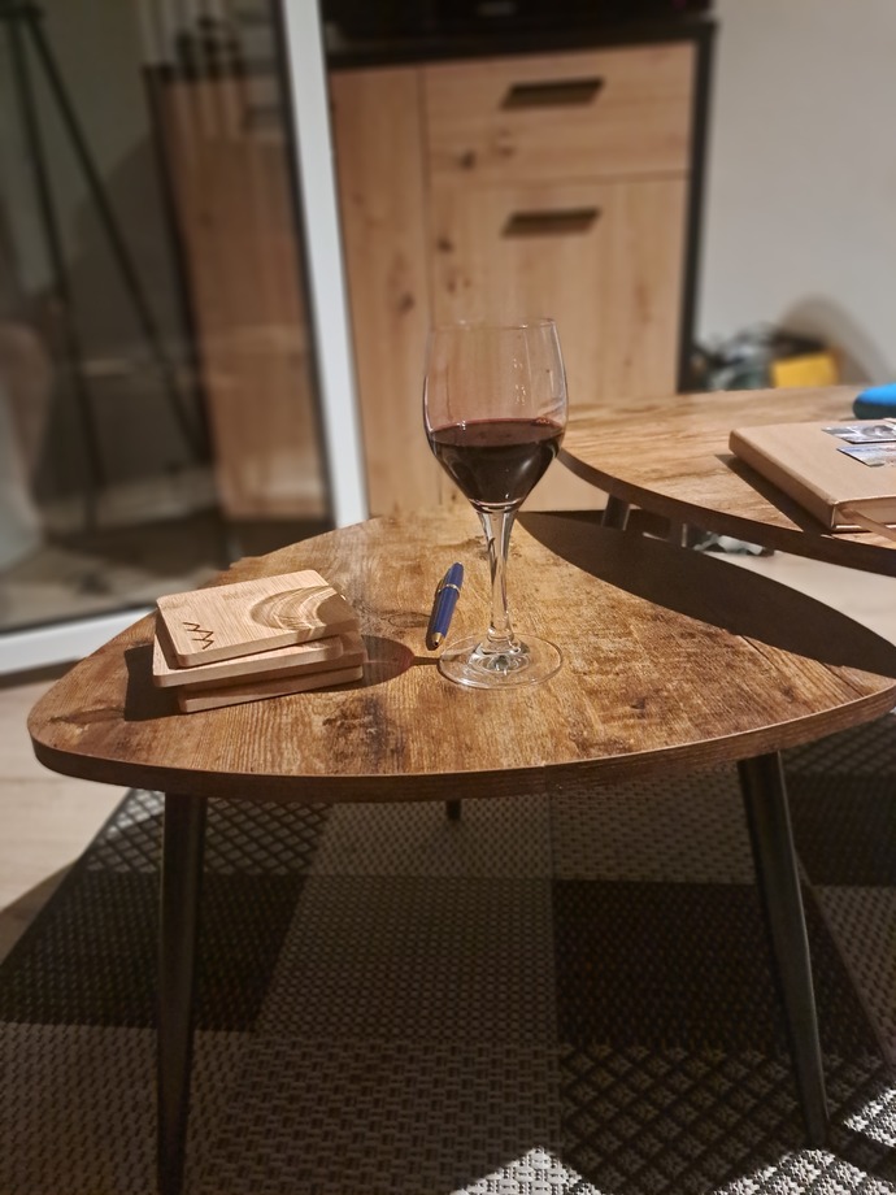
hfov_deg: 56.8
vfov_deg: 71.6
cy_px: 598
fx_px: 828
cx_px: 448
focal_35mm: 24
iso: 640
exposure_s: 1/20
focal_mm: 5.23
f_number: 1.8
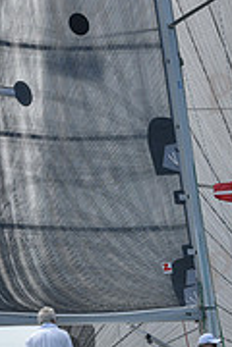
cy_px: 369
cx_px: 106
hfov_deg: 5.2
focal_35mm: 265
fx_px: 2561
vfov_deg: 7.7
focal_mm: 82
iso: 320
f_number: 10
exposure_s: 1/1000
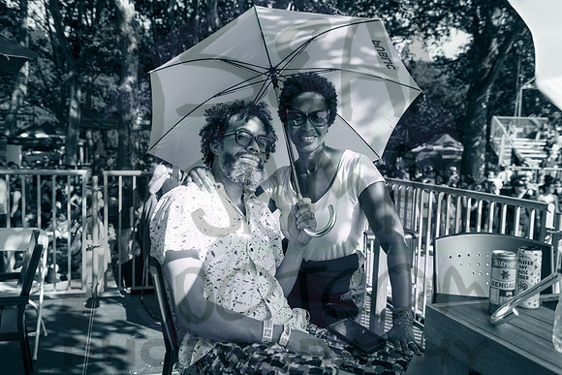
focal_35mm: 32
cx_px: 281
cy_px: 188
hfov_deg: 58.7
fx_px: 500
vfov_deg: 41.1
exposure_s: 1/2000
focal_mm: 32
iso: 200
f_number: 4
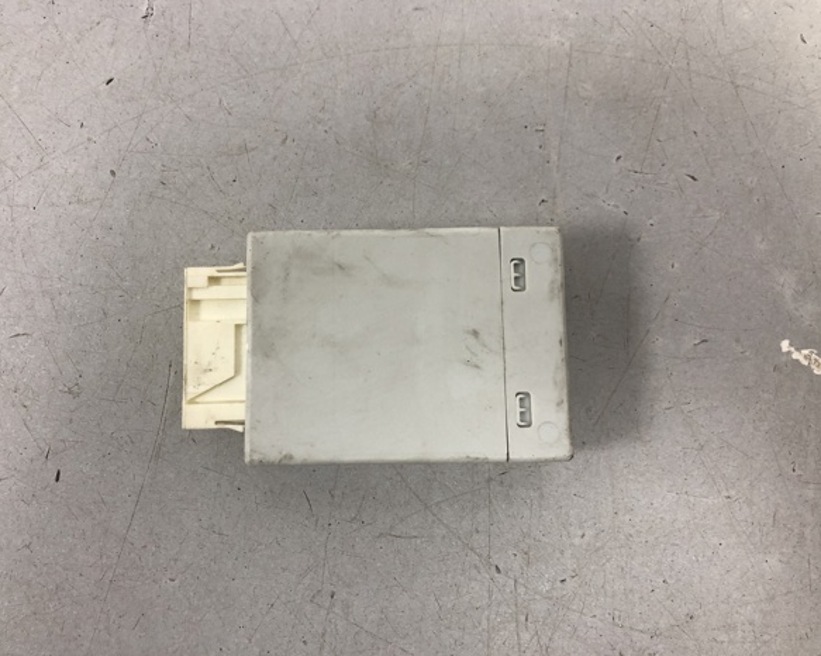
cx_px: 380
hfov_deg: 58.7
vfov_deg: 48.5
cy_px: 331
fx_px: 729
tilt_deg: -82.5
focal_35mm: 30
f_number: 1.8
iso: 32
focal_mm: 4
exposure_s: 1/25
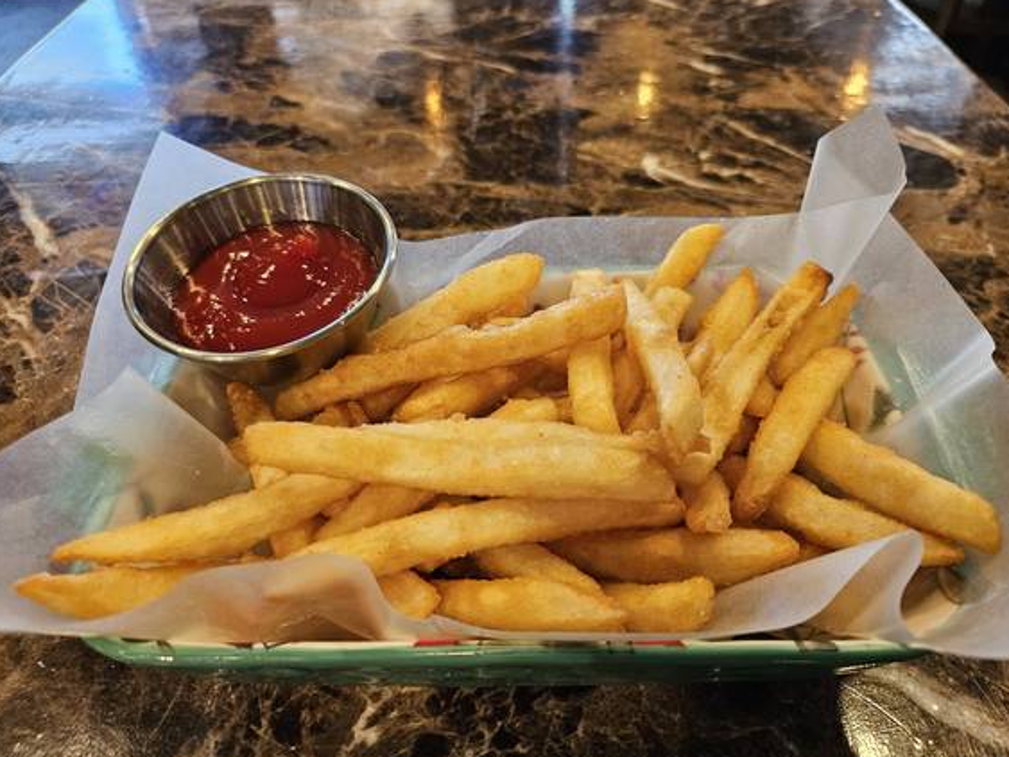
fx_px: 729
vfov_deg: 54.9
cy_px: 375
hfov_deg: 69.4
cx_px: 514
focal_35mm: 25
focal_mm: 5
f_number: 1.8
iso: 500
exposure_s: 1/120
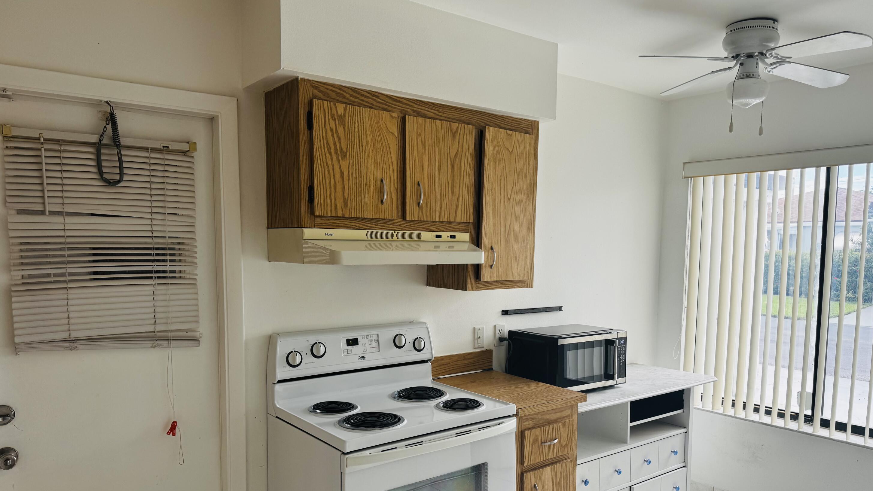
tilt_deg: -5.5
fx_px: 625
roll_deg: -0.5
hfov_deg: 69.8
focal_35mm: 27
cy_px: 303
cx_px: 450
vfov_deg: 42.6
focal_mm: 6.76
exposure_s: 1/312
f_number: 1.78
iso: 80
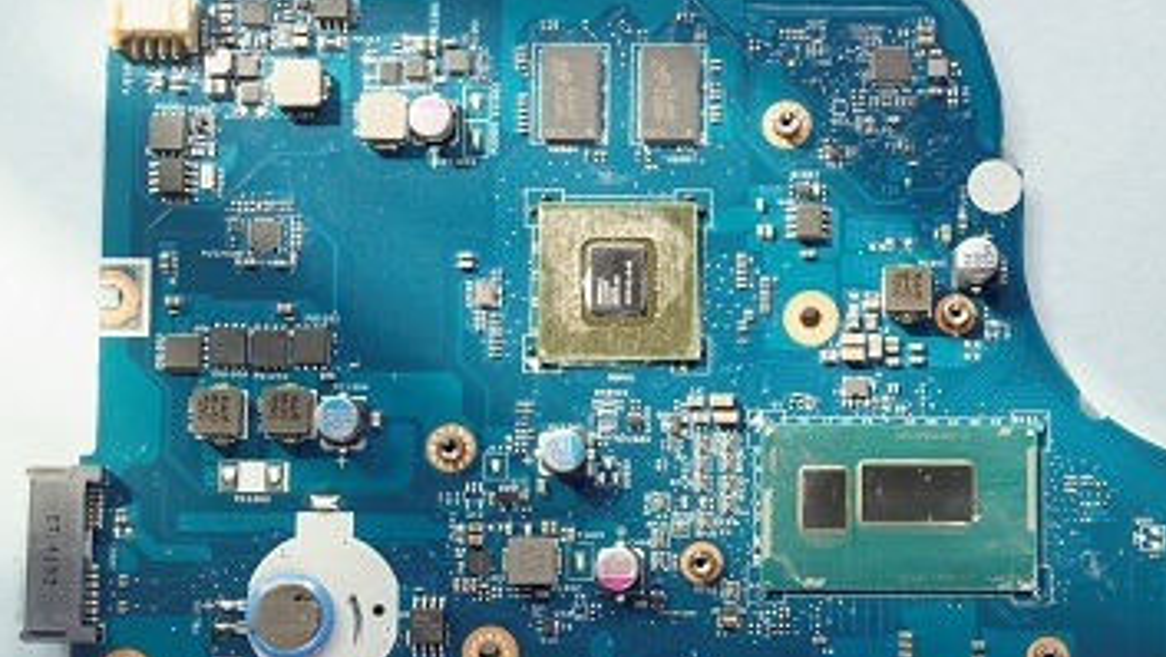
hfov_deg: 26.3
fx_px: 2475
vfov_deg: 15.0
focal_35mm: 80
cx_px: 829
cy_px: 578
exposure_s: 1/10
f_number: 8
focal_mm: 24
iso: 100
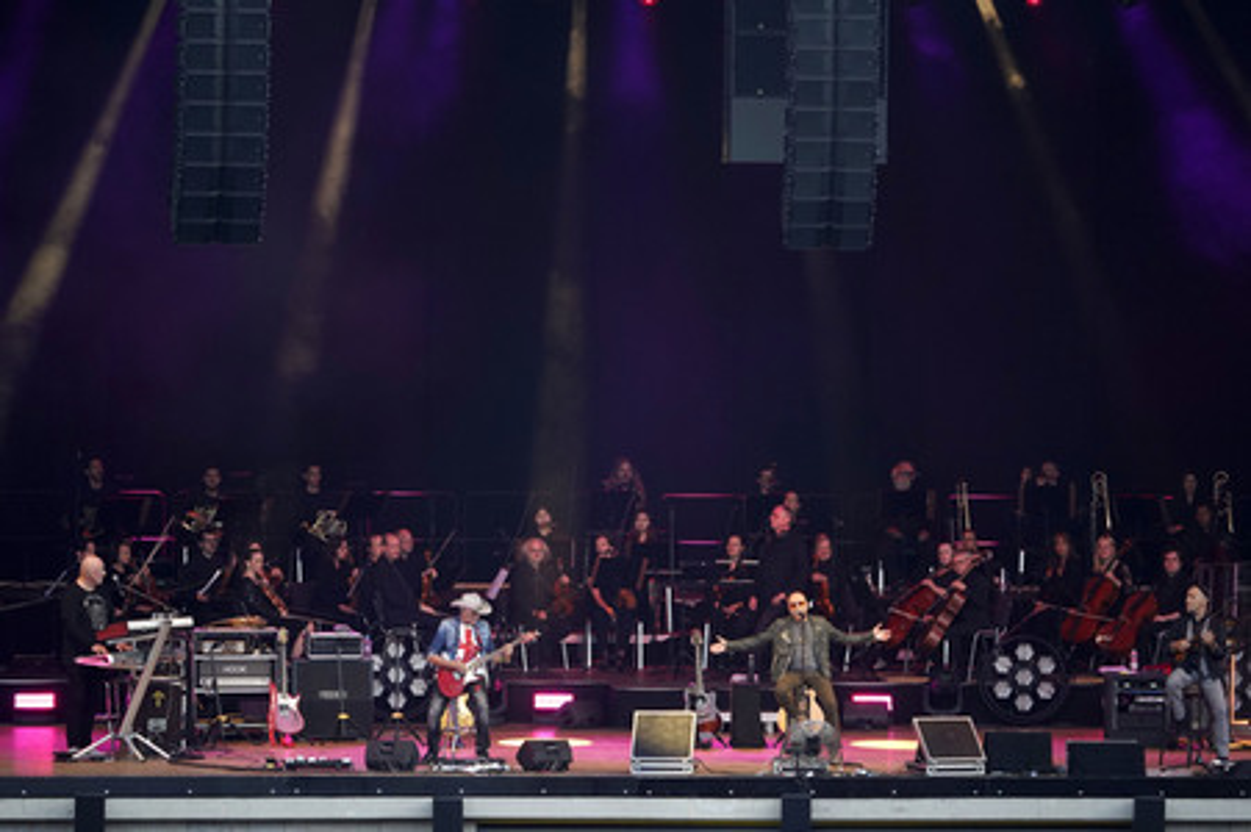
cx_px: 626
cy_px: 416
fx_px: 6945
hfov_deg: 10.3
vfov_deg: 6.9
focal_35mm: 200
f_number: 5.6
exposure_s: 1/400
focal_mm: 200
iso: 2500
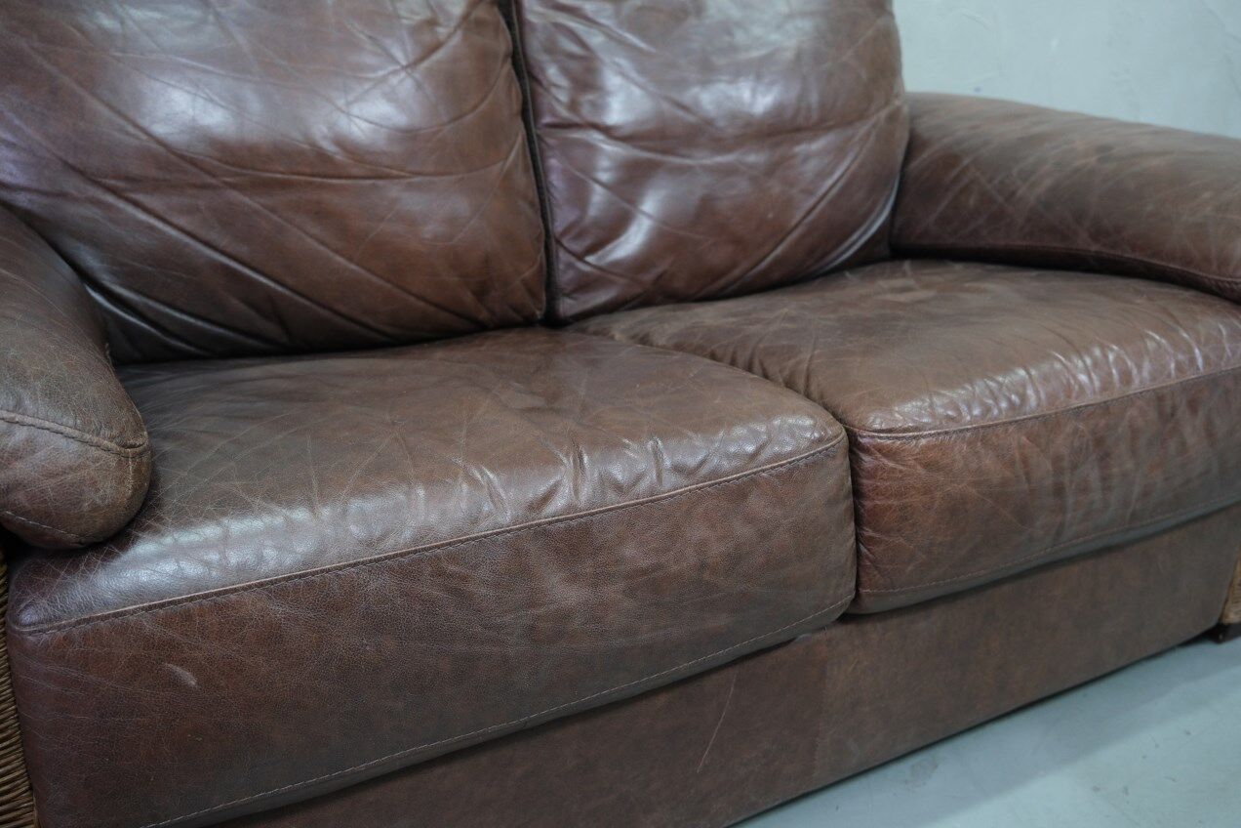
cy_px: 414
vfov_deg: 41.1
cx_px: 620
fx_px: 1103
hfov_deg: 58.7
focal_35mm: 32
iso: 1600
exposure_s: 1/30
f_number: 4
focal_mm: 21.2
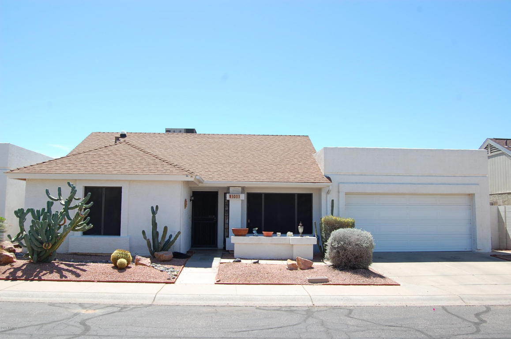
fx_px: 425
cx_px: 256
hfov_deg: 62.0
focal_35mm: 30
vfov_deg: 43.5
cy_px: 170
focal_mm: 20
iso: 200
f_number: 8
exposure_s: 1/250
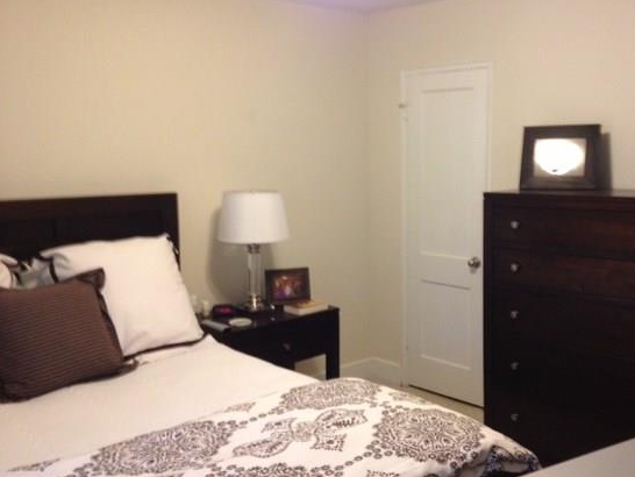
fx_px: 752
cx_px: 371
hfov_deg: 45.6
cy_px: 237
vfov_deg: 35.2
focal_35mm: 41
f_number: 2.4
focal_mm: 4.28
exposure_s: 1/20
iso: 200
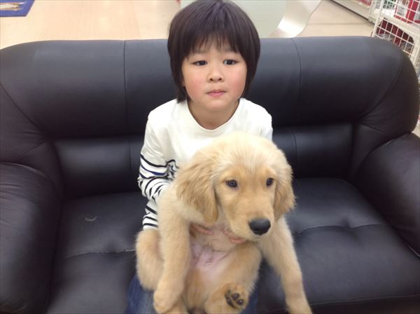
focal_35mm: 35
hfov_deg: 52.7
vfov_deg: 40.6
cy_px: 157
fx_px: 424
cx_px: 210
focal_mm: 4.28
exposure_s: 1/17
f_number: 2.4
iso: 50
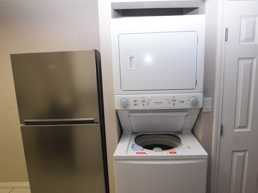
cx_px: 142
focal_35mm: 19
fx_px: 138
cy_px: 98
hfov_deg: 85.7
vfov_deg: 69.9
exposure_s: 1/100
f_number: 5
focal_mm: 11
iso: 800
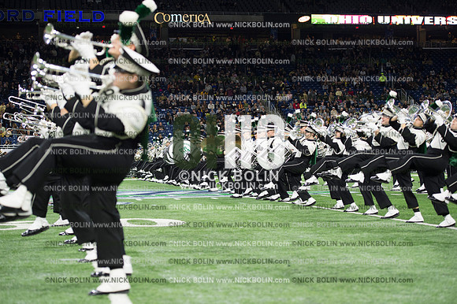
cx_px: 228
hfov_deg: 25.4
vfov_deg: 17.0
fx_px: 1015
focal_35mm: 80
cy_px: 152
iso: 2500
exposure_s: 1/1000
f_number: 3.5
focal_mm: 80
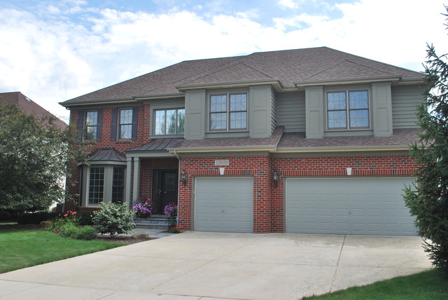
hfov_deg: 57.2
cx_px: 224
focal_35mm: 33
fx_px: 411
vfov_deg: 40.0
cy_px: 150
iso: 100
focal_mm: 22
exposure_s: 1/250
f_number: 8
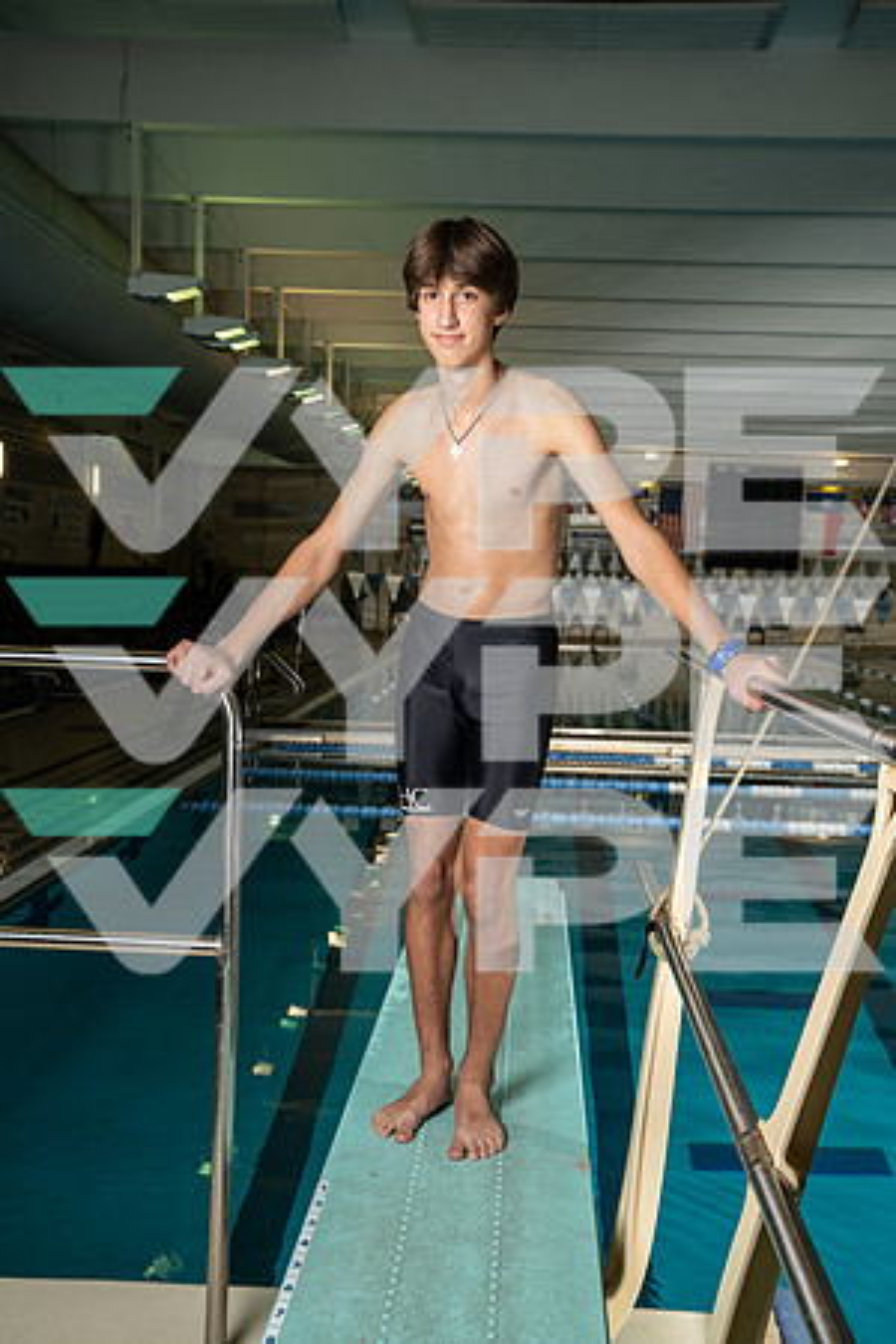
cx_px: 448
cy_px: 672
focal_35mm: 37
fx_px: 1381
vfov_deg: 51.9
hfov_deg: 35.9
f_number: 5.6
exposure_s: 1/250
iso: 640
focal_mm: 37
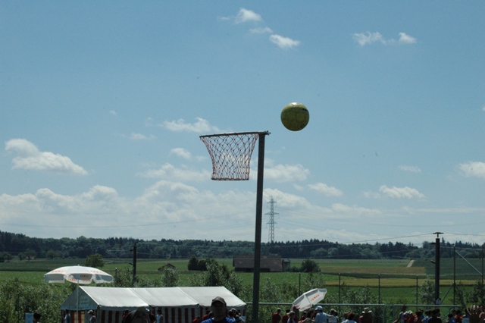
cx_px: 242
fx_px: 1414
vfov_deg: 13.0
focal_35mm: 105
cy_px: 162
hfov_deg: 19.5
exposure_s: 1/1250
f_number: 18
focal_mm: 70
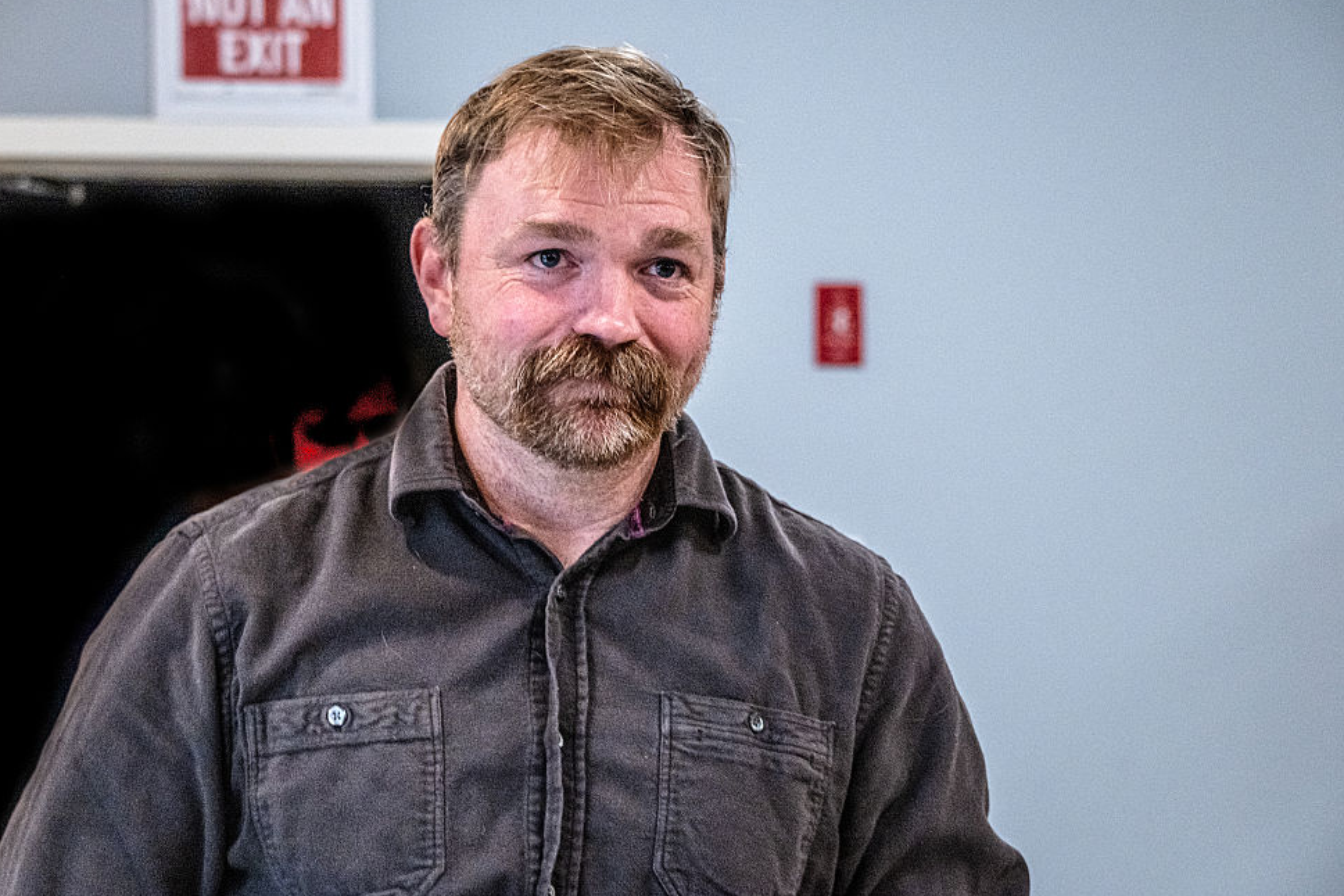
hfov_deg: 18.4
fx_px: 4144
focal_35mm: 111
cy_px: 443
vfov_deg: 12.3
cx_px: 635
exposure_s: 1/320
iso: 6400
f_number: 6.3
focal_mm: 105
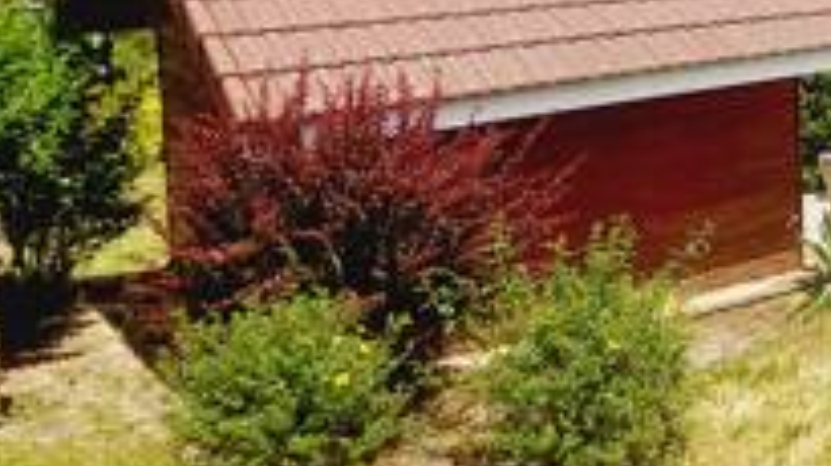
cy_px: -16
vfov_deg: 21.7
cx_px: 1009
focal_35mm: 53
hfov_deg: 32.2
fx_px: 1167
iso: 50
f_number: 2.2
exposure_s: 1/2111
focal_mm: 1.74
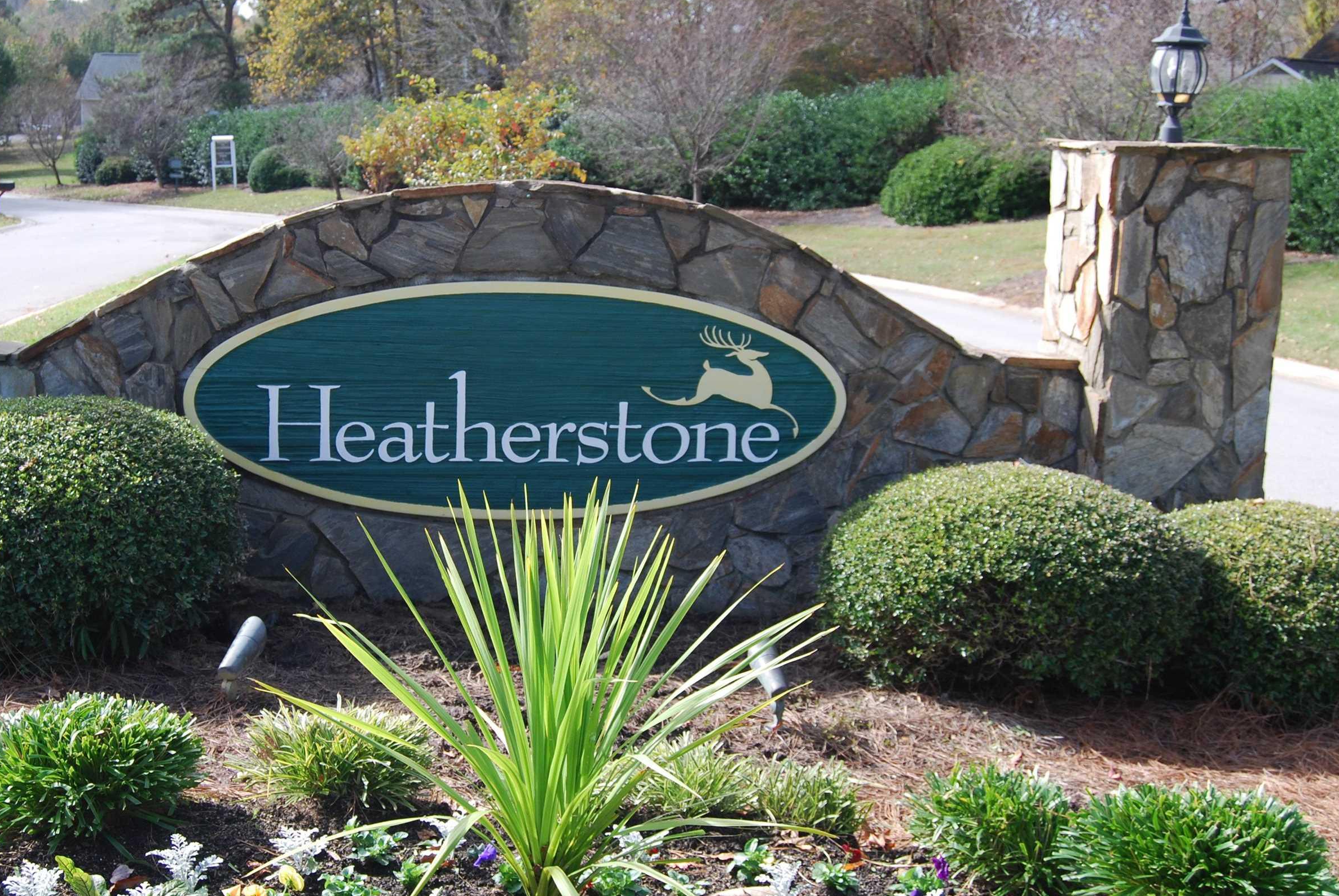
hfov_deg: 43.6
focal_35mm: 45
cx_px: 526
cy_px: 414
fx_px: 1663
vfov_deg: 30.2
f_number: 6.3
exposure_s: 1/160
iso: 100
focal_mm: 23
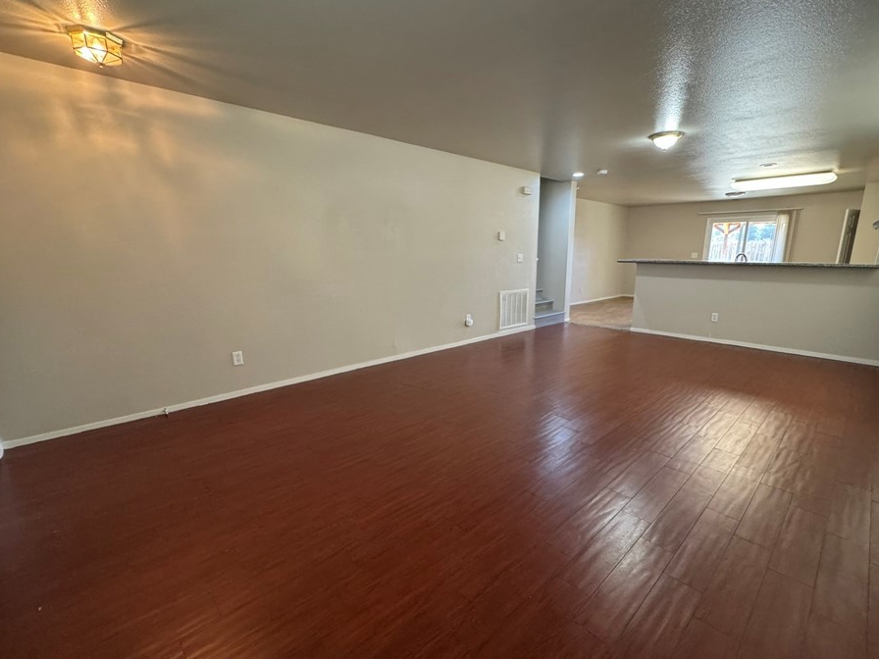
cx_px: 461
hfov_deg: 94.4
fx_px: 406
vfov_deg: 78.1
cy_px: 343
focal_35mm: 16
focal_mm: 2.22
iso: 320
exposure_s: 1/60
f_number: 2.2
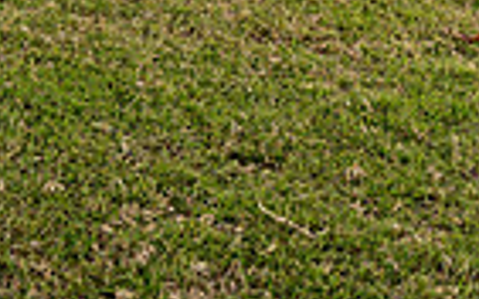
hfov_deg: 22.6
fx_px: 1187
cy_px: -408
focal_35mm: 91
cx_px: 347
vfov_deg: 11.8
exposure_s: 1/250
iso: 800
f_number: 4
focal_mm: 28
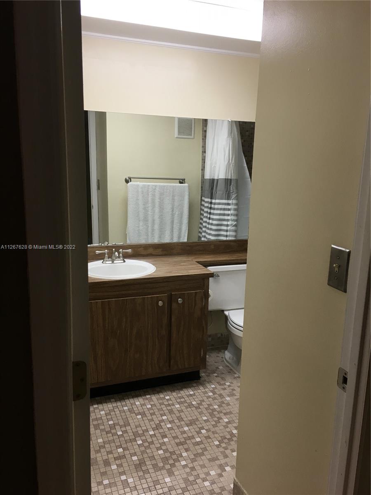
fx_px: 414
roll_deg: -1.3
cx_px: 186
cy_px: 248
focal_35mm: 29
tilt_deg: -9.5
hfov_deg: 48.2
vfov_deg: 61.7
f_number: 2.2
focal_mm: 4.15
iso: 25
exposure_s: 1/30
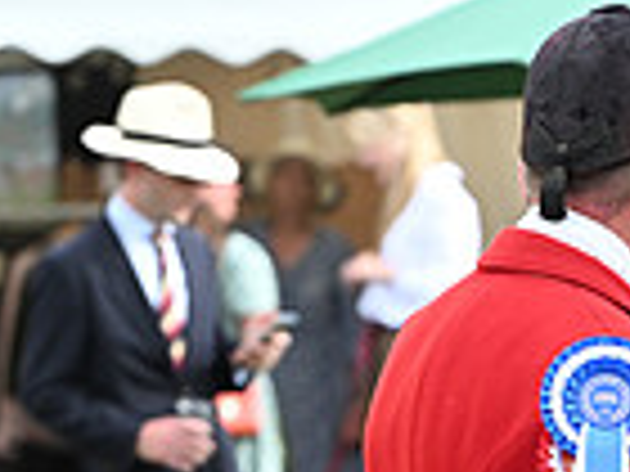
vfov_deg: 2.3
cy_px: 852
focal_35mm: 659
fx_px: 11994
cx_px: 1044
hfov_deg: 3.0
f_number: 5.6
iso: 1000
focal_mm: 165
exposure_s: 1/1000
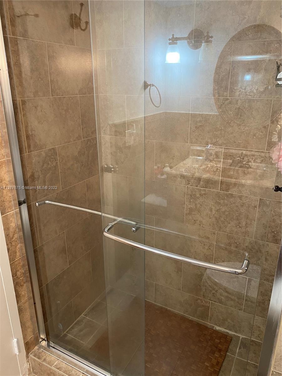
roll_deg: +0.8
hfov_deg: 53.1
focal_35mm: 26
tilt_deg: -19.1
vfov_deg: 67.3
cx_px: 141
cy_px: 188
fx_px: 282
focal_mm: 4.25
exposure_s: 1/60
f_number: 1.8
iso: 250
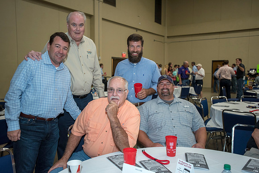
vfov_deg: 41.1
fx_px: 230
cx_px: 130
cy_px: 86
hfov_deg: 58.7
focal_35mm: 32
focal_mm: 32
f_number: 2.8
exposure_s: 1/200
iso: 1250
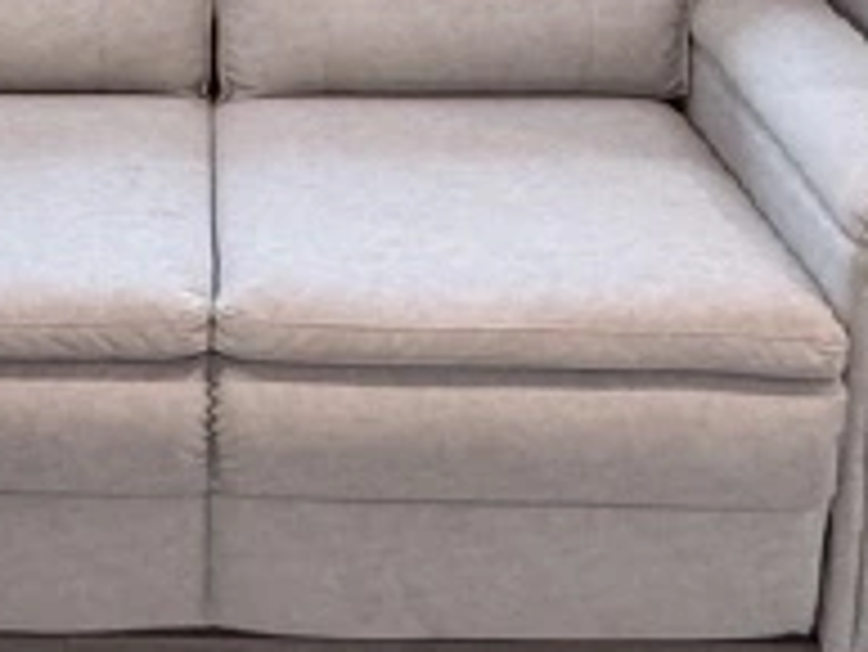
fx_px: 1455
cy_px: -315
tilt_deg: -8.1
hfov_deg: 32.4
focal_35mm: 58
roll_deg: -0.7
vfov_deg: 21.4
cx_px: 184
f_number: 2.2
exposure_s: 1/99
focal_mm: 2.22
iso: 250
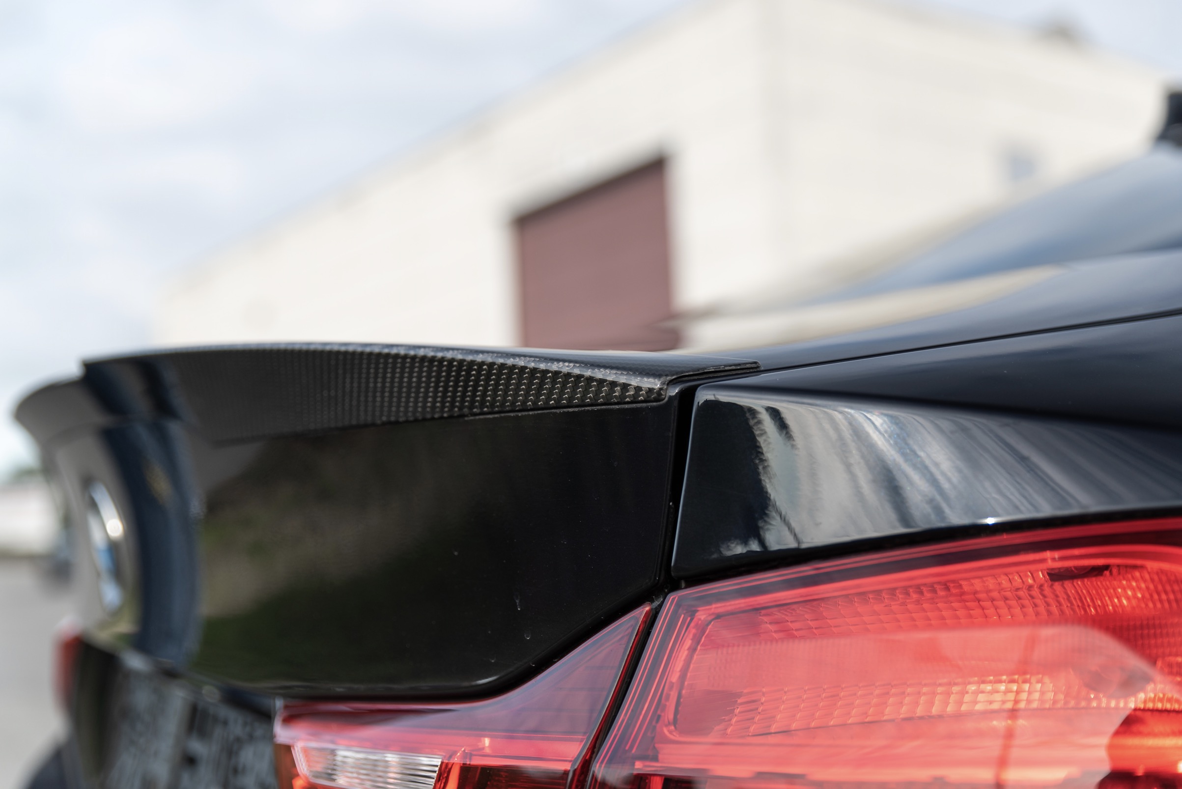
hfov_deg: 44.5
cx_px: 591
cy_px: 394
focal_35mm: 44
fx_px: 1445
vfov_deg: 30.5
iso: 100
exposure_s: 1/400
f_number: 2.8
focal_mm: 44
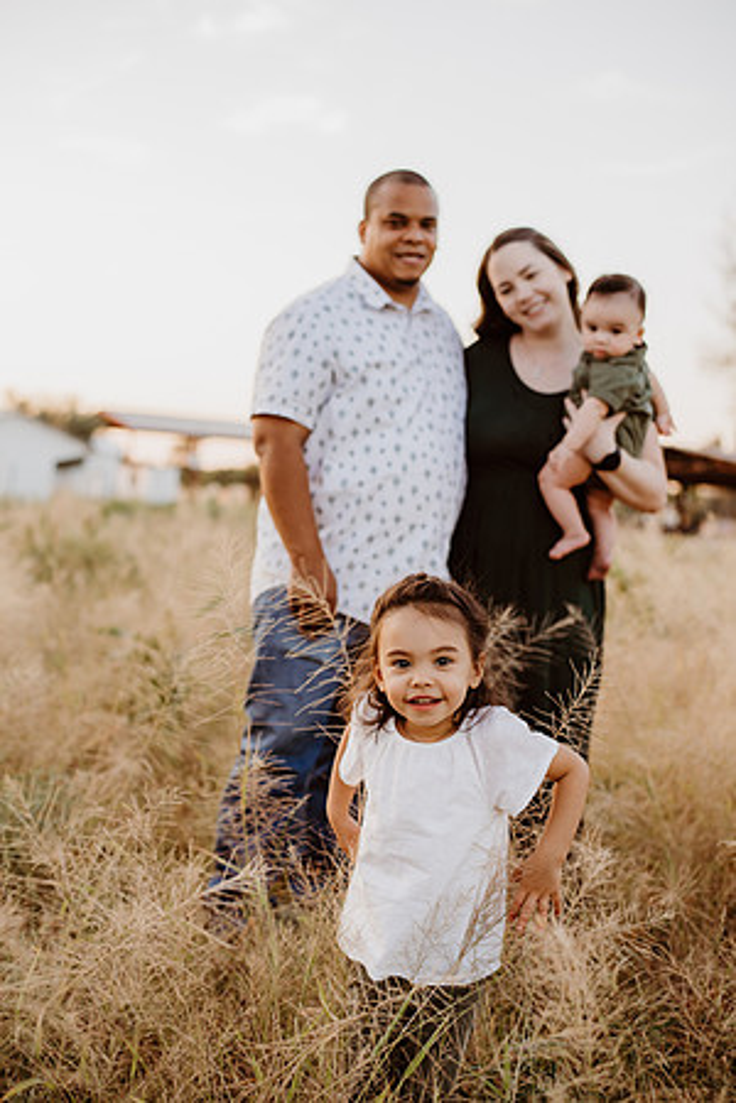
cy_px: 552
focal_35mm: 50
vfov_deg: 39.6
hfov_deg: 27.0
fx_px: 1533
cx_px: 368
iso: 200
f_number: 2.8
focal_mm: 50
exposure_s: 1/320
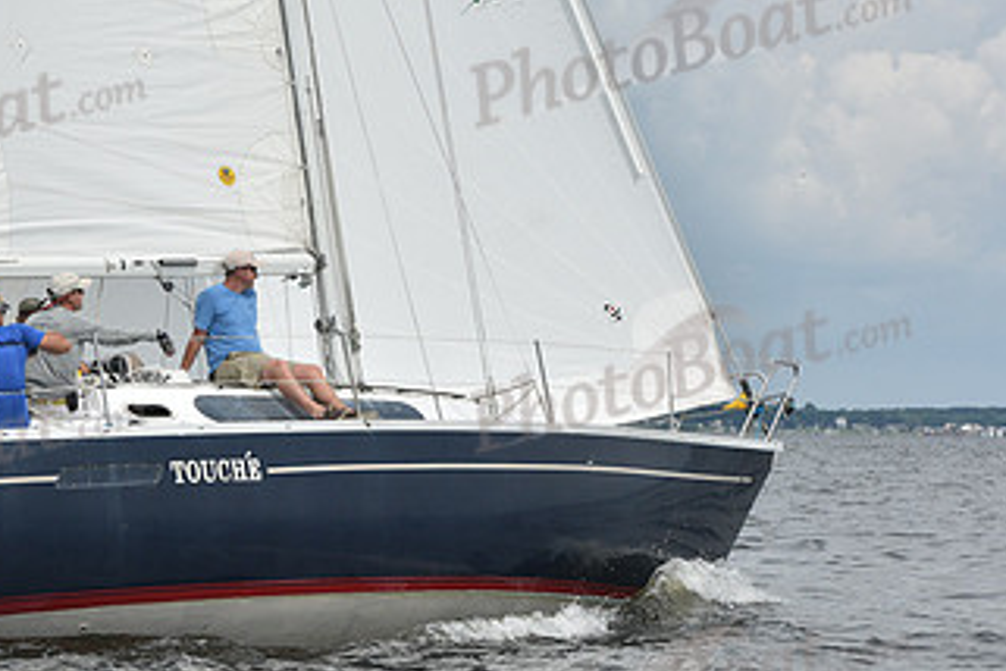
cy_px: 252
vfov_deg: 9.3
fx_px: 4135
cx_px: 310
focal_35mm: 148
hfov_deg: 13.8
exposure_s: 1/1250
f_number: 10
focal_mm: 82
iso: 320
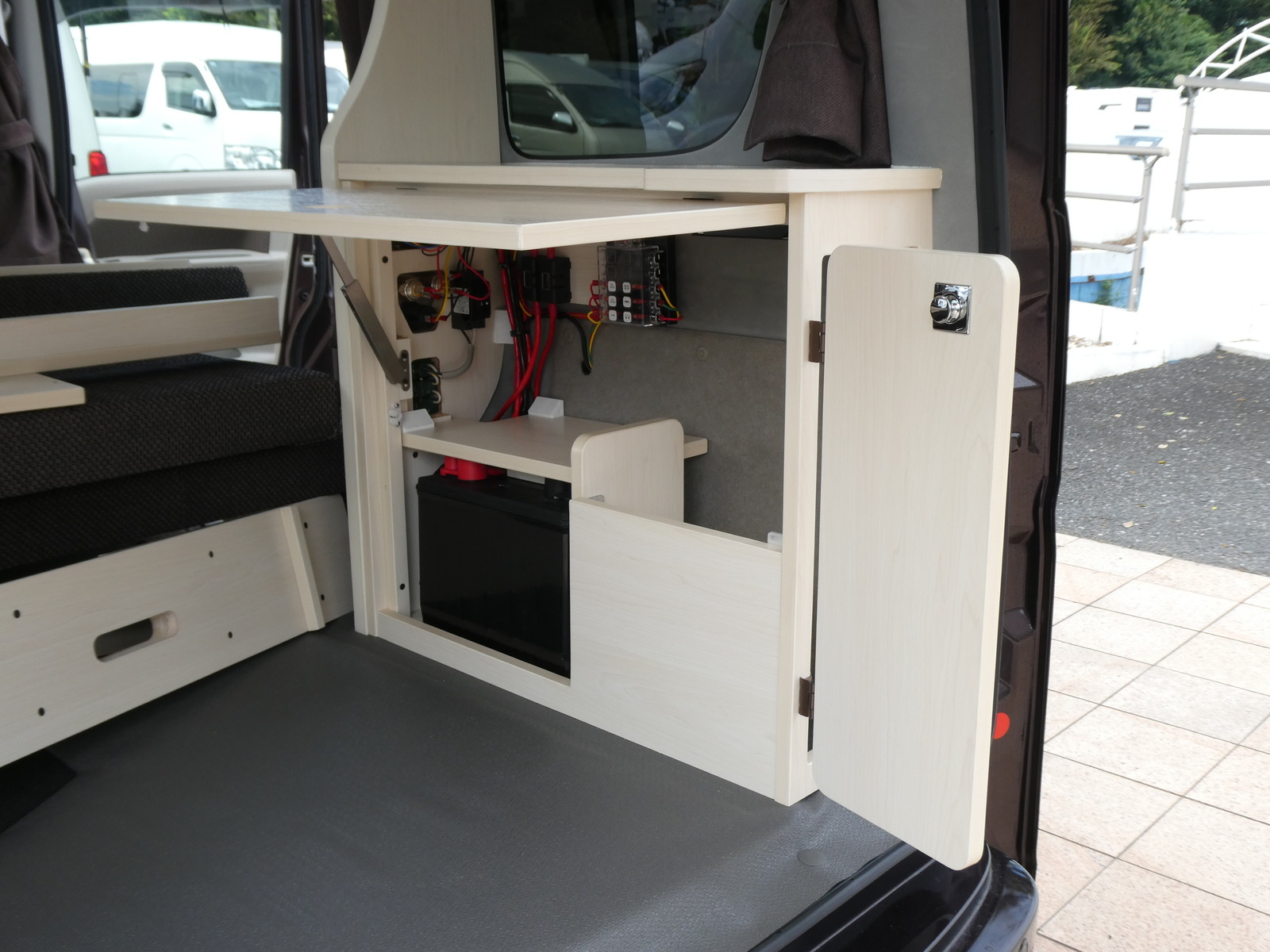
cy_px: 476
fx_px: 1284
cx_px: 635
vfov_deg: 40.7
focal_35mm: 35
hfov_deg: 52.6
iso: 80
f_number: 3.7
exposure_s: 1/160
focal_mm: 6.3
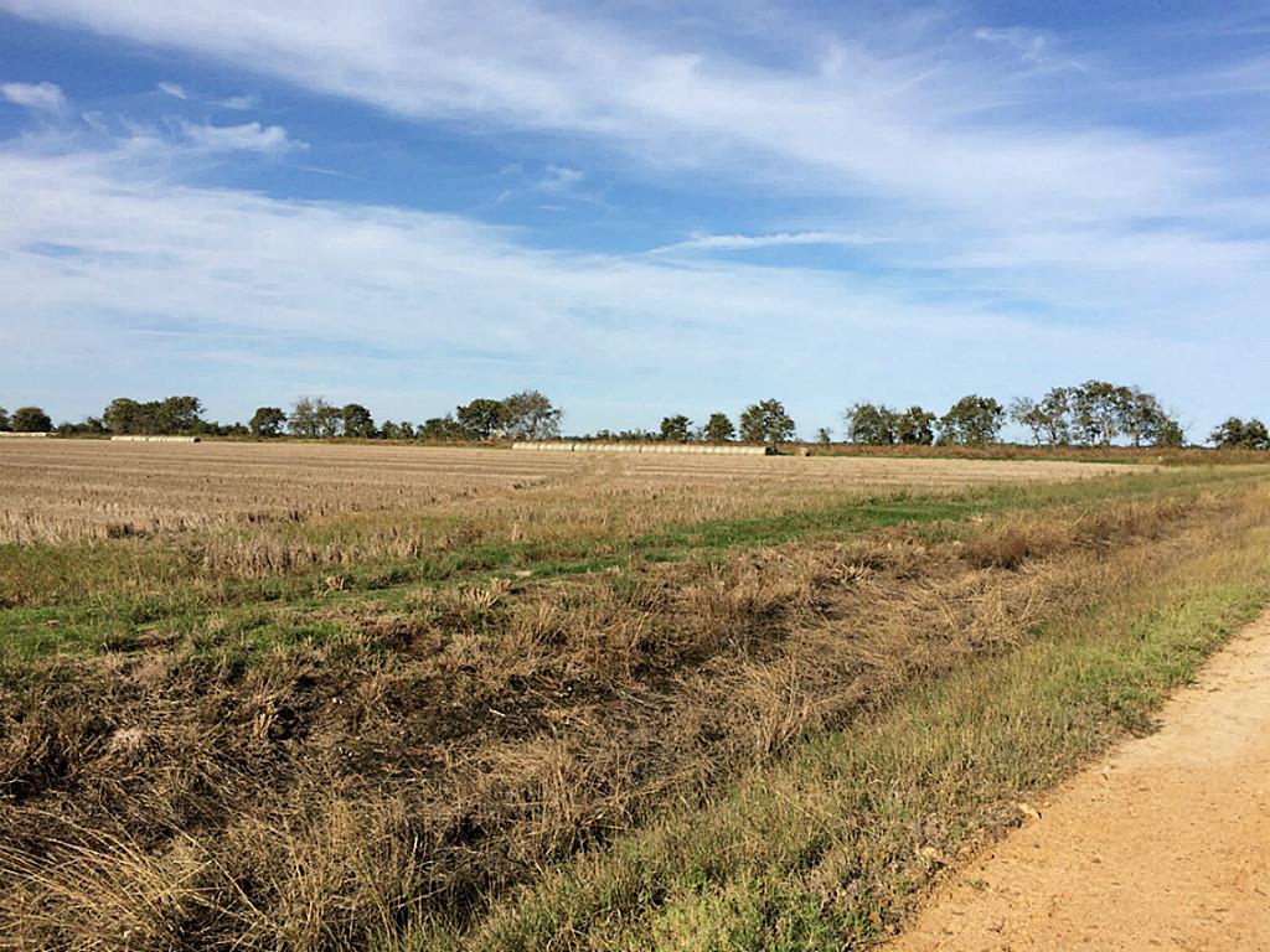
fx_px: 1064
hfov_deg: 61.7
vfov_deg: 48.2
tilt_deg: -1.5
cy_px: 476
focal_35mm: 29
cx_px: 635
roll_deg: +0.5
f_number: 2.2
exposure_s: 1/2740
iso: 32
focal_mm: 4.15
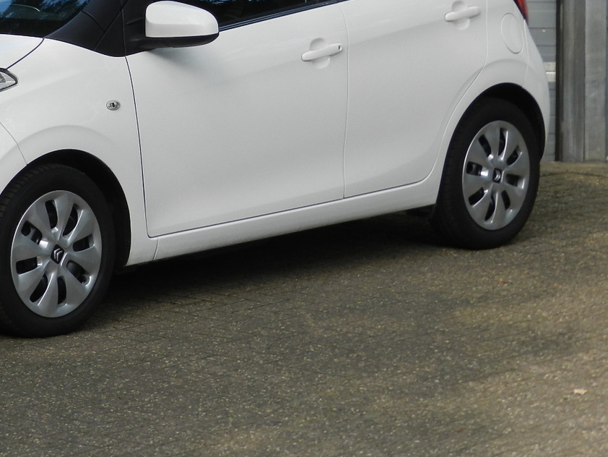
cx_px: 121
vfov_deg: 8.7
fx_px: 3004
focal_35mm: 171
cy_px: 68
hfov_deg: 11.5
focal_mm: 17.7
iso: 160
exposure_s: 1/320
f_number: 4.6
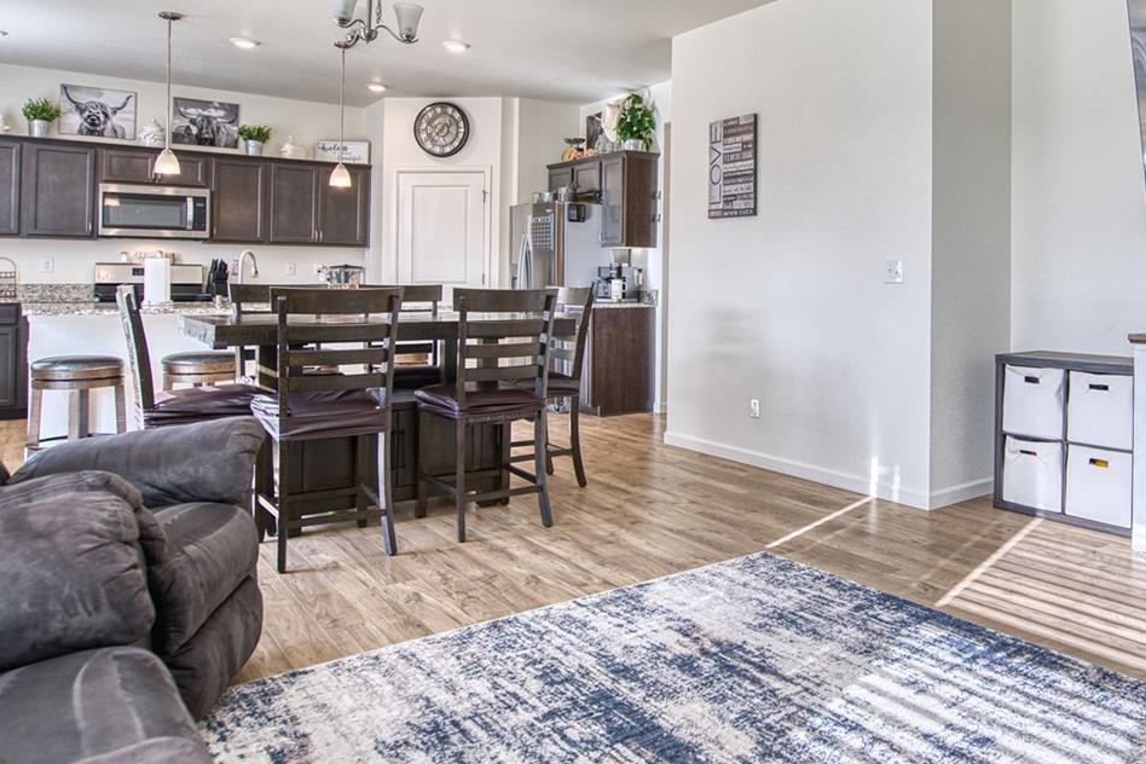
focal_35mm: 27
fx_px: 859
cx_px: 811
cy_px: 277
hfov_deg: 64.6
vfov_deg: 47.4
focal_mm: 16
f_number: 4
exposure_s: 1/200
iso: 500
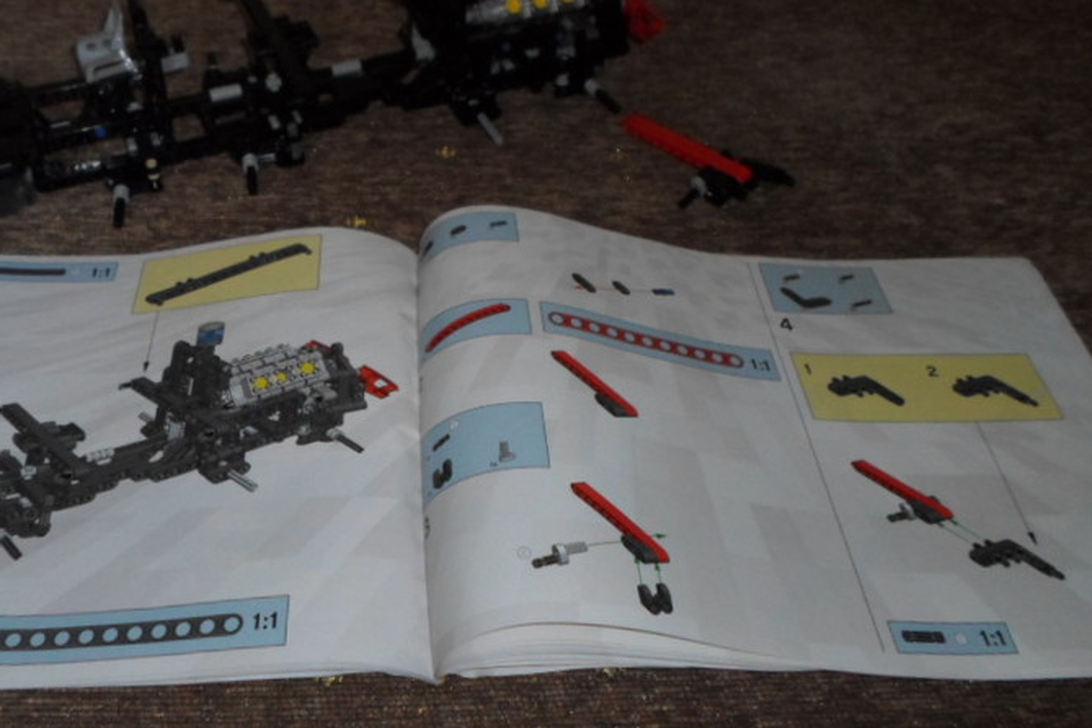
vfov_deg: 37.7
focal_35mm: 35
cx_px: 451
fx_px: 1062
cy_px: 280
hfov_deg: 54.1
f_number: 2.5
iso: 400
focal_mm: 4.5
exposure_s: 1/15
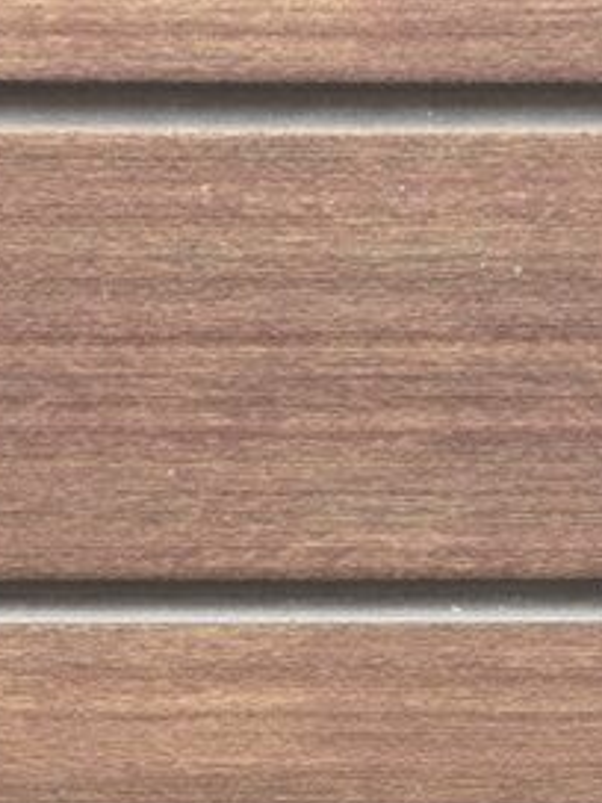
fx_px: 2342
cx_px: 118
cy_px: 793
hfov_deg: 14.6
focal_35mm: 101
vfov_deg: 18.9
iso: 80
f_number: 1.78
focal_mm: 6.76
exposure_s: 1/2342
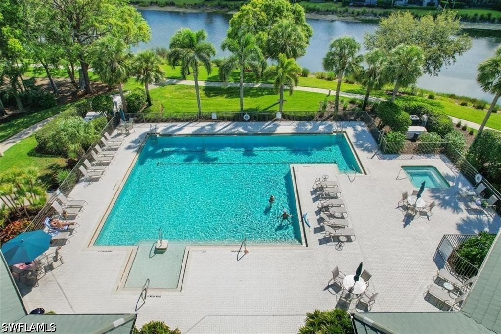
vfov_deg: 57.2
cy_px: 167
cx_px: 250
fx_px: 306
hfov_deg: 78.6
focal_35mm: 22
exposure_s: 1/4000
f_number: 2.8
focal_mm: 8.38
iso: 100
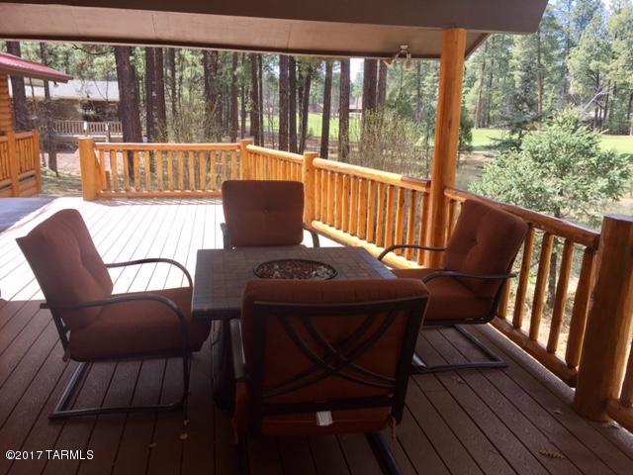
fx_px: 530
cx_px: 316
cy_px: 238
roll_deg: -1.3
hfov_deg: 61.7
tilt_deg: -11.5
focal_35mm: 29
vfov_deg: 48.2
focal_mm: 4.15
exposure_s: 1/549
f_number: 2.2
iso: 32
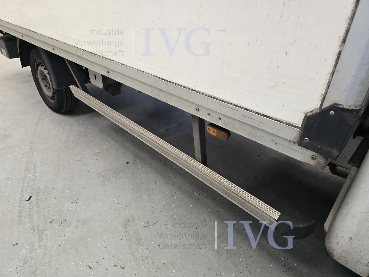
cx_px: 184
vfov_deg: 58.9
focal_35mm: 23
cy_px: 138
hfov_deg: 73.9
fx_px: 245
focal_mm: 6.3
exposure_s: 1/180
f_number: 1.7
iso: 200
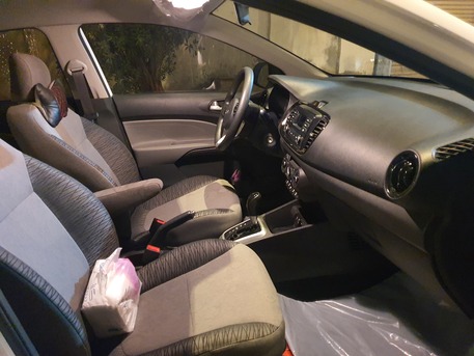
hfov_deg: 67.3
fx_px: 356
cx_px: 237
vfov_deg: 53.1
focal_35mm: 26
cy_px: 178
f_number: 1.5
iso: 1000
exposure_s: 1/10
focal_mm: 4.3
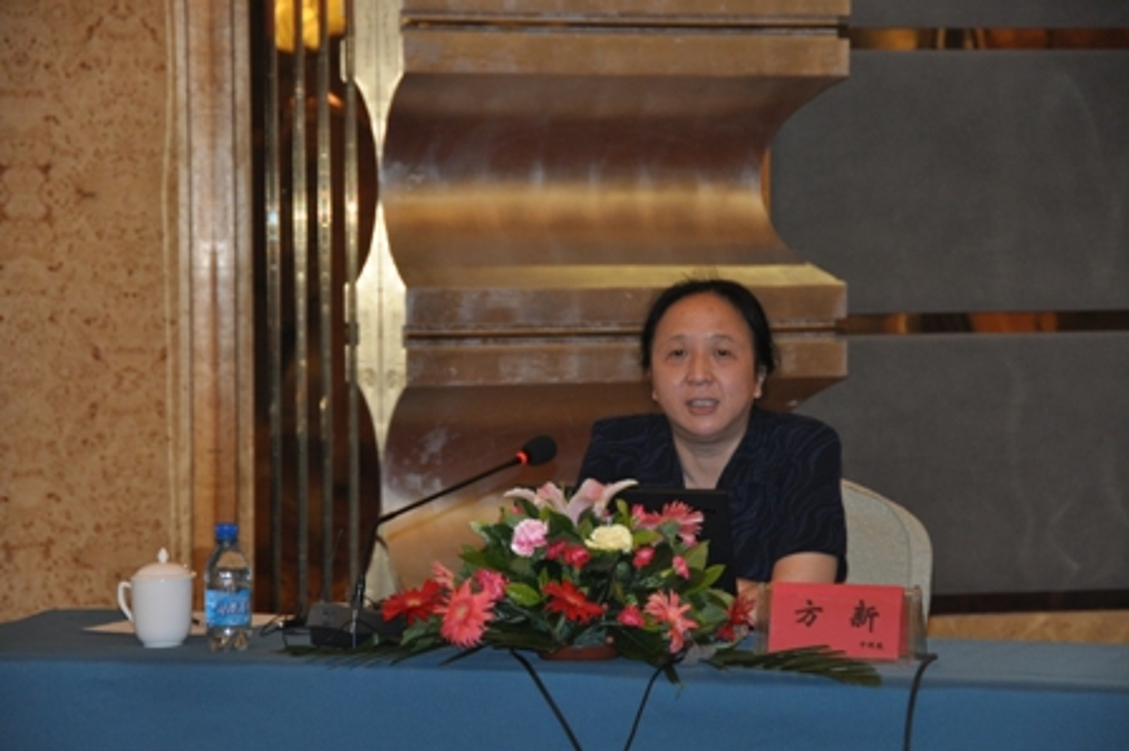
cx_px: 564
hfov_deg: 15.2
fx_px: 4231
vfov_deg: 10.1
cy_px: 376
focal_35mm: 135
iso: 800
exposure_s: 1/60
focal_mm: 90
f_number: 5.3
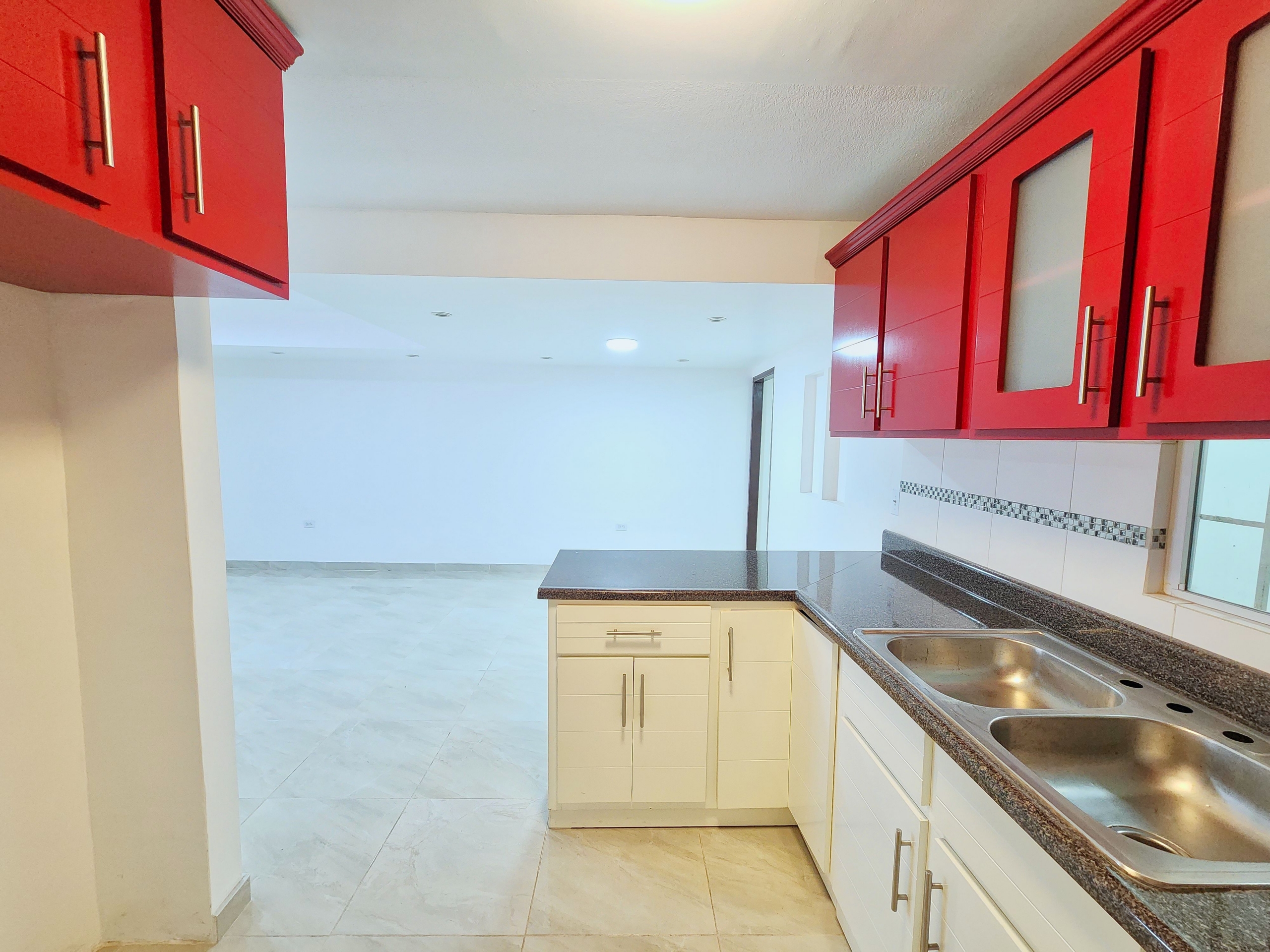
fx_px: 477
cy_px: 476
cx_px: 635
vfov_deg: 89.9
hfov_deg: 106.2
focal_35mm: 13
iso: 400
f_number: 2.2
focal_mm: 2.2
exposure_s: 1/60
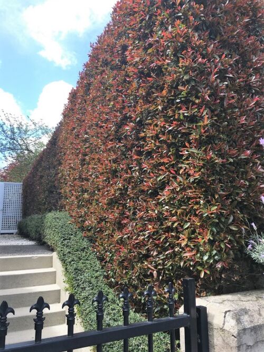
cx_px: 132
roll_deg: +0.5
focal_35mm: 29
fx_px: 295
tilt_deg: +10.2
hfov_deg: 48.2
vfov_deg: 61.7
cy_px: 176
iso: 25
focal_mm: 4.15
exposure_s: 1/411
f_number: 2.2
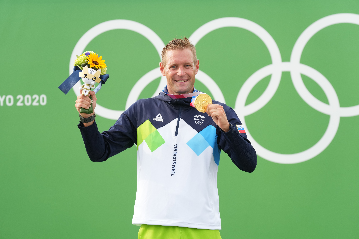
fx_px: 1994
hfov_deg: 10.3
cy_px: 120
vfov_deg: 6.9
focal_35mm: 200
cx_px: 180
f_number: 7.1
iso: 640
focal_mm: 200
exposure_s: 1/320
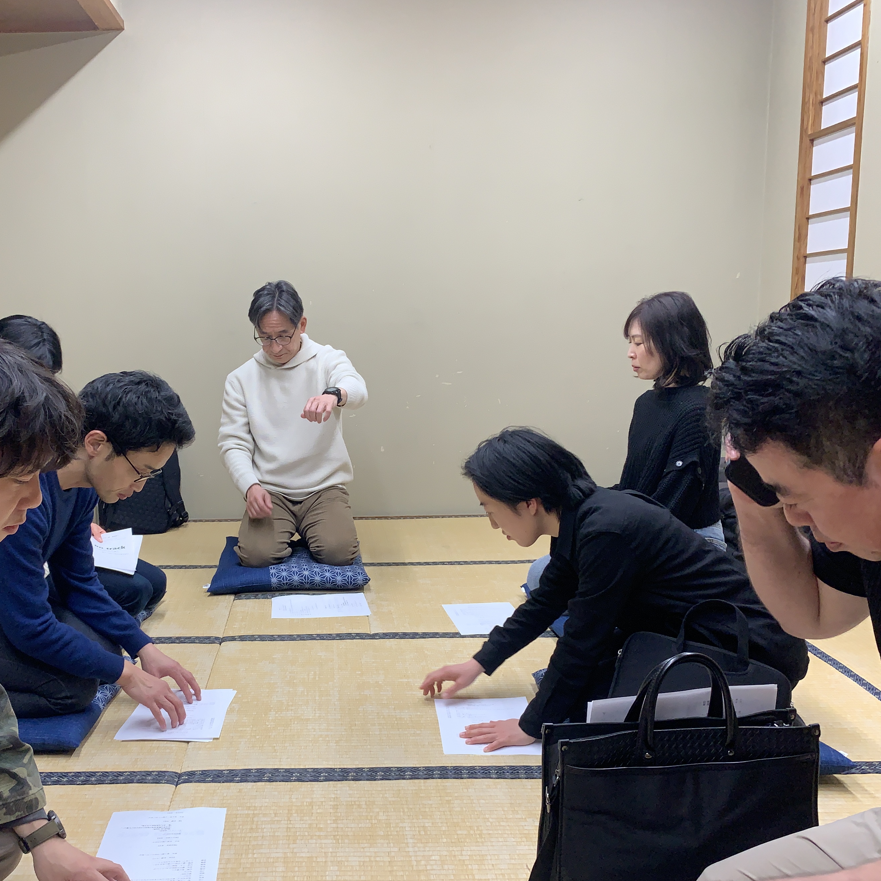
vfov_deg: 47.1
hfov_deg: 46.7
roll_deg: +0.7
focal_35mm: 35
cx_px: 316
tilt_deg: -8.9
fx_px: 1008
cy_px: 502
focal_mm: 4.25
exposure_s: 1/50
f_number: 1.8
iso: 125
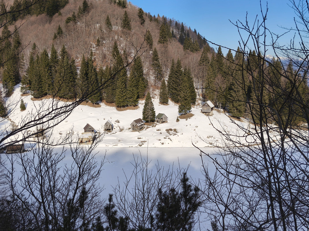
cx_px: 154
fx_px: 312
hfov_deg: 52.6
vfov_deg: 40.7
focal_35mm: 35
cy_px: 116
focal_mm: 5.35
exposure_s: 1/4600
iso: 80
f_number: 1.7
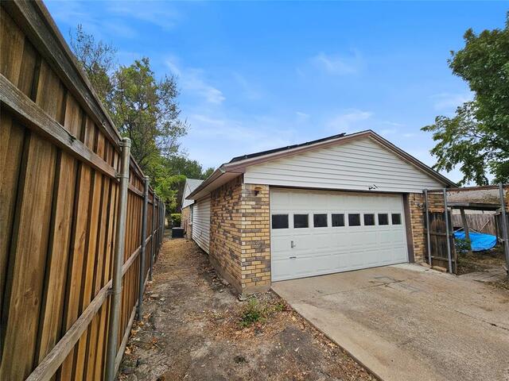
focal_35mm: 13
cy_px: 190
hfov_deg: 106.2
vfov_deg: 89.9
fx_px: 191
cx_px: 254
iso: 50
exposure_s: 1/1509
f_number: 2.2
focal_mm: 2.2
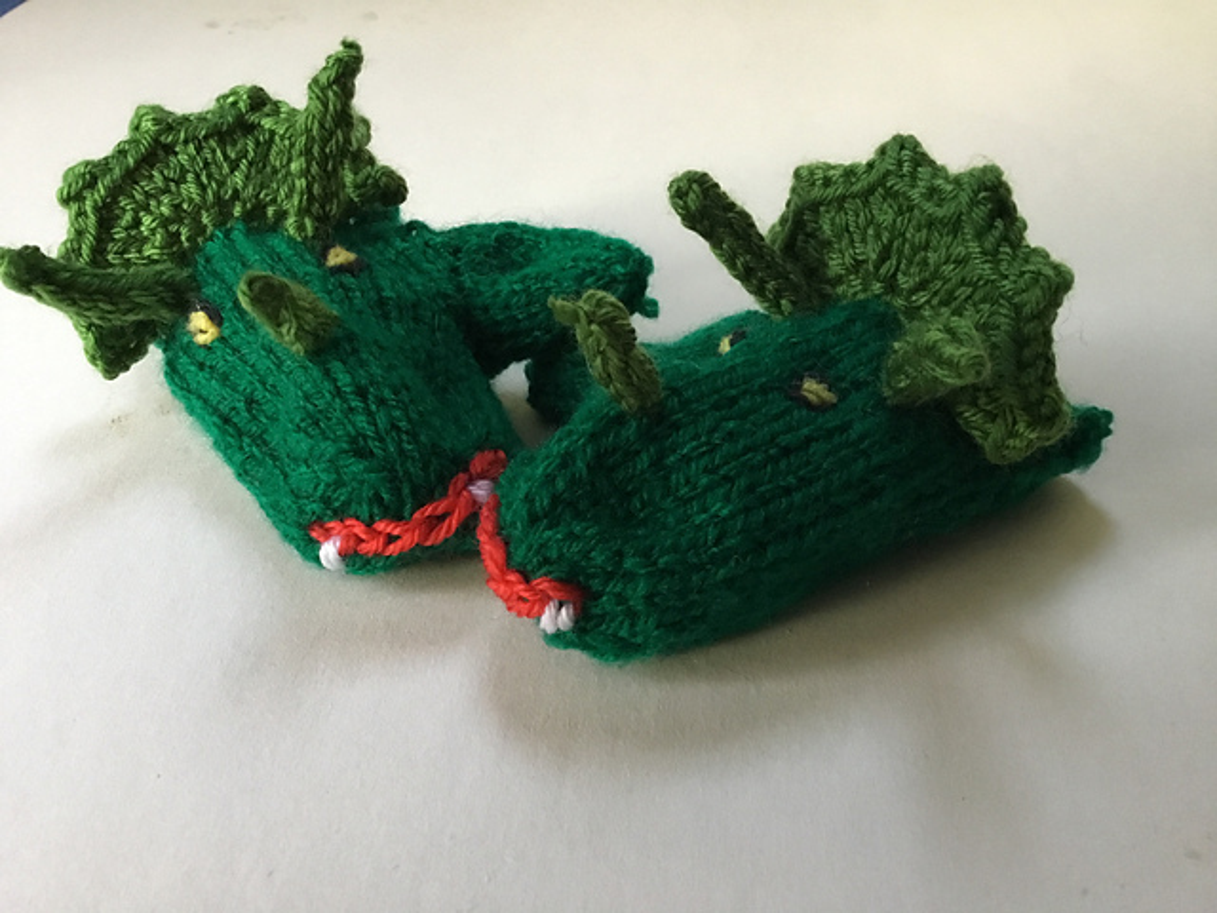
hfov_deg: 58.4
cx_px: 608
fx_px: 1090
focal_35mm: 31
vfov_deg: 45.4
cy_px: 456
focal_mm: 3.3
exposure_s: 1/33
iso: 250
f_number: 2.4
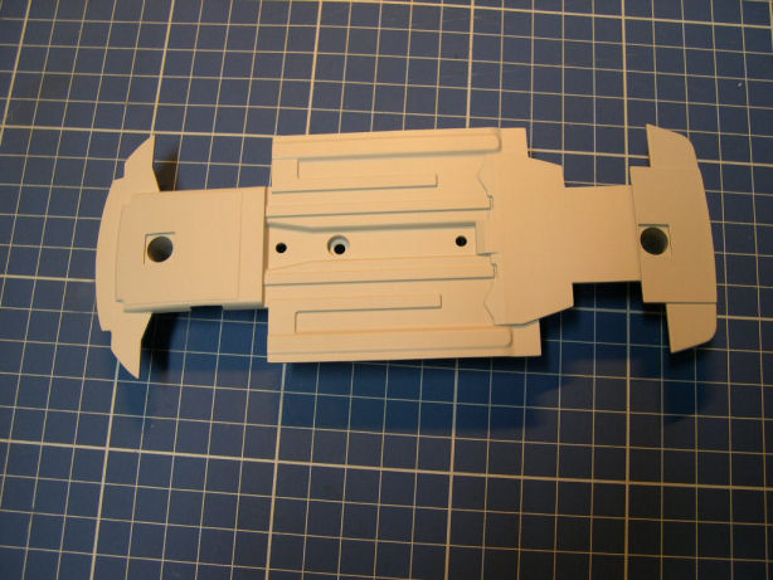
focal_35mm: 38
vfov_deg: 37.7
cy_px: 290
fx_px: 849
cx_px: 386
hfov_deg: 49.0
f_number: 2.8
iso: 100
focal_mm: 8
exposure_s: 1/22.7
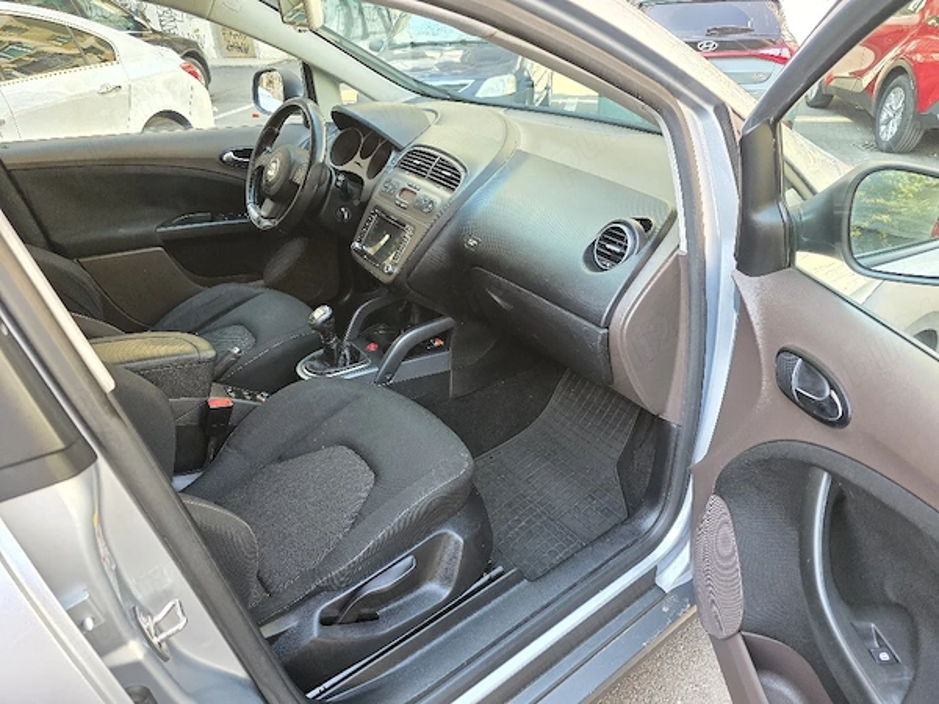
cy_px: 352
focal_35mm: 23
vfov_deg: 58.9
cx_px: 470
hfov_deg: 73.9
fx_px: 624
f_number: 1.7
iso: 100
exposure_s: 1/182
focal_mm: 6.3
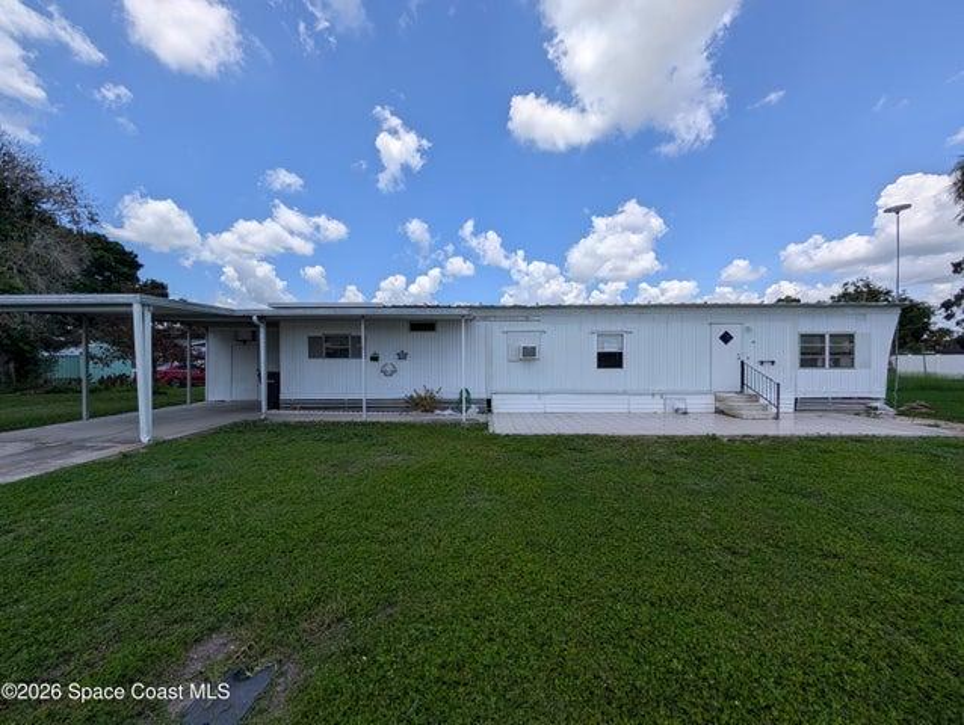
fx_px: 335
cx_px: 482
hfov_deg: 110.5
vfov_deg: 94.6
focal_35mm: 12
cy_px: 362
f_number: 1.7
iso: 53
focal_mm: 2.02
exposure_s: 1/3436
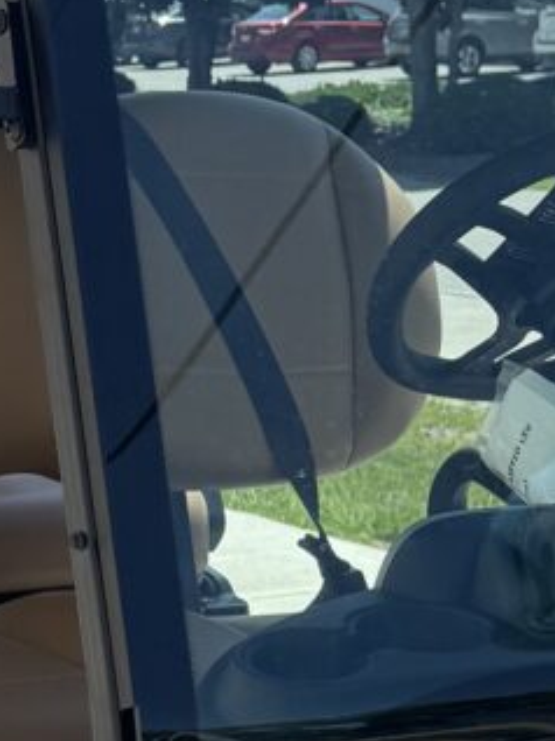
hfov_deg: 10.2
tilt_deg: -13.6
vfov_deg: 13.4
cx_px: 61
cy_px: 767
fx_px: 3104
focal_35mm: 145
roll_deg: +1.6
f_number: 1.78
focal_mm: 6.76
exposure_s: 1/4049
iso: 80
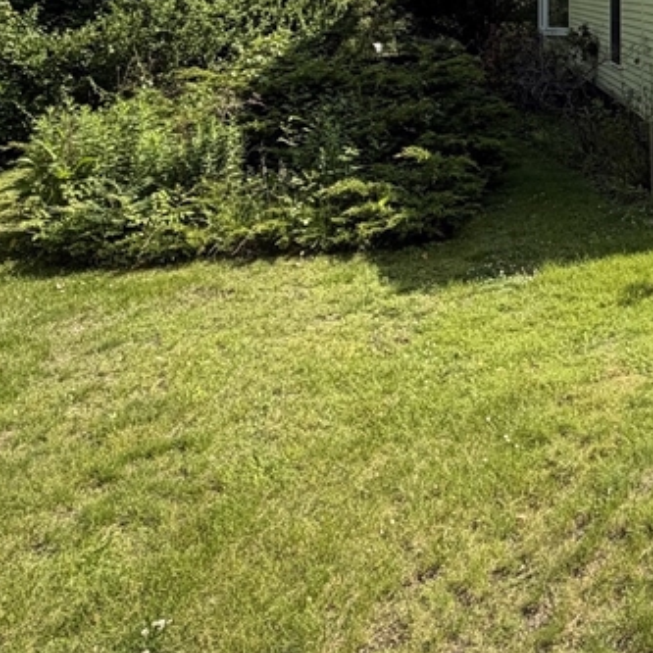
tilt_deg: -2.0
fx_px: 811
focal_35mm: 38
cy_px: 8
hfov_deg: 38.5
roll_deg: +0.6
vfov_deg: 39.1
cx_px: 665
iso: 40
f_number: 2.2
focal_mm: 2.22
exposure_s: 1/770
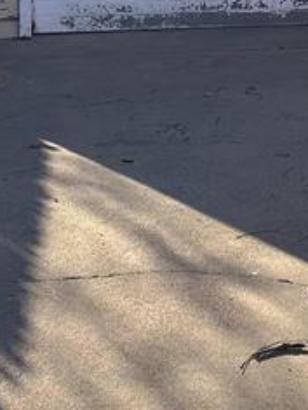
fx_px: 1254
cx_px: 315
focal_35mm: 106
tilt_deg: -8.6
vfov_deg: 17.8
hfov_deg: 13.8
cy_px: -51
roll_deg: -0.2
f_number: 1.5
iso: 50
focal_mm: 5.7
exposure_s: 1/2165
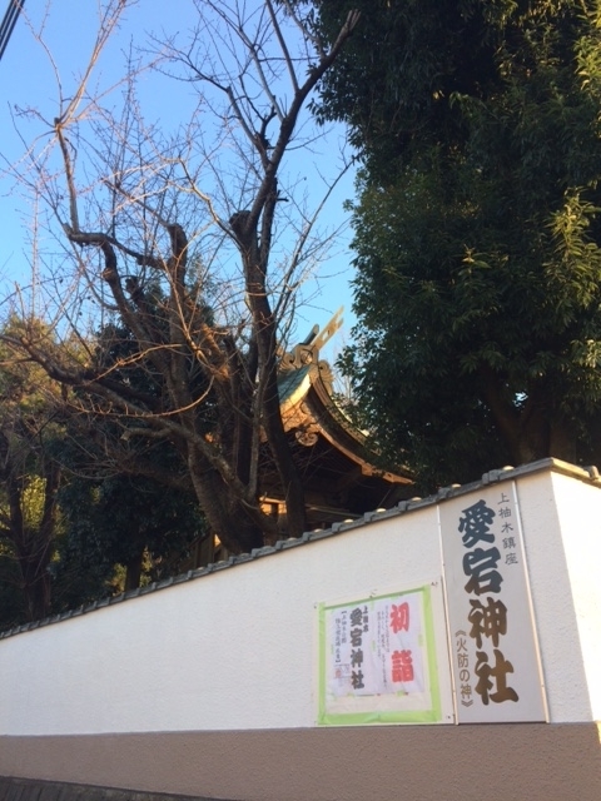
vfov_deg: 61.7
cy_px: 400
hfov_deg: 48.2
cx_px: 300
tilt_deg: +22.7
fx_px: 671
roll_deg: +0.7
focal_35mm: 29
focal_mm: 4.15
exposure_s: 1/204
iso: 32
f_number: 2.2
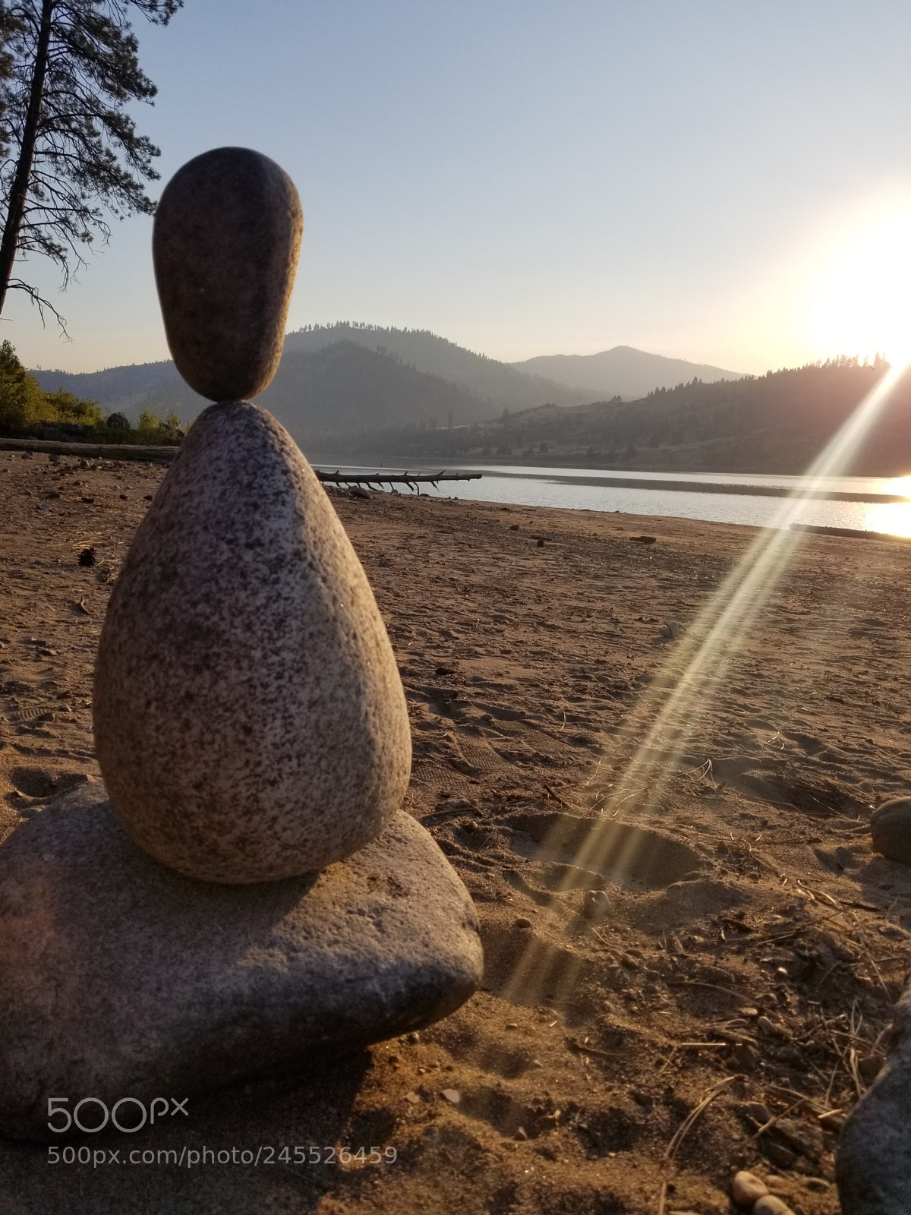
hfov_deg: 53.1
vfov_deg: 67.3
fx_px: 912
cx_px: 456
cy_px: 608
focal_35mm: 26
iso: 50
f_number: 1.7
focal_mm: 4.25
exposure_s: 1/2736
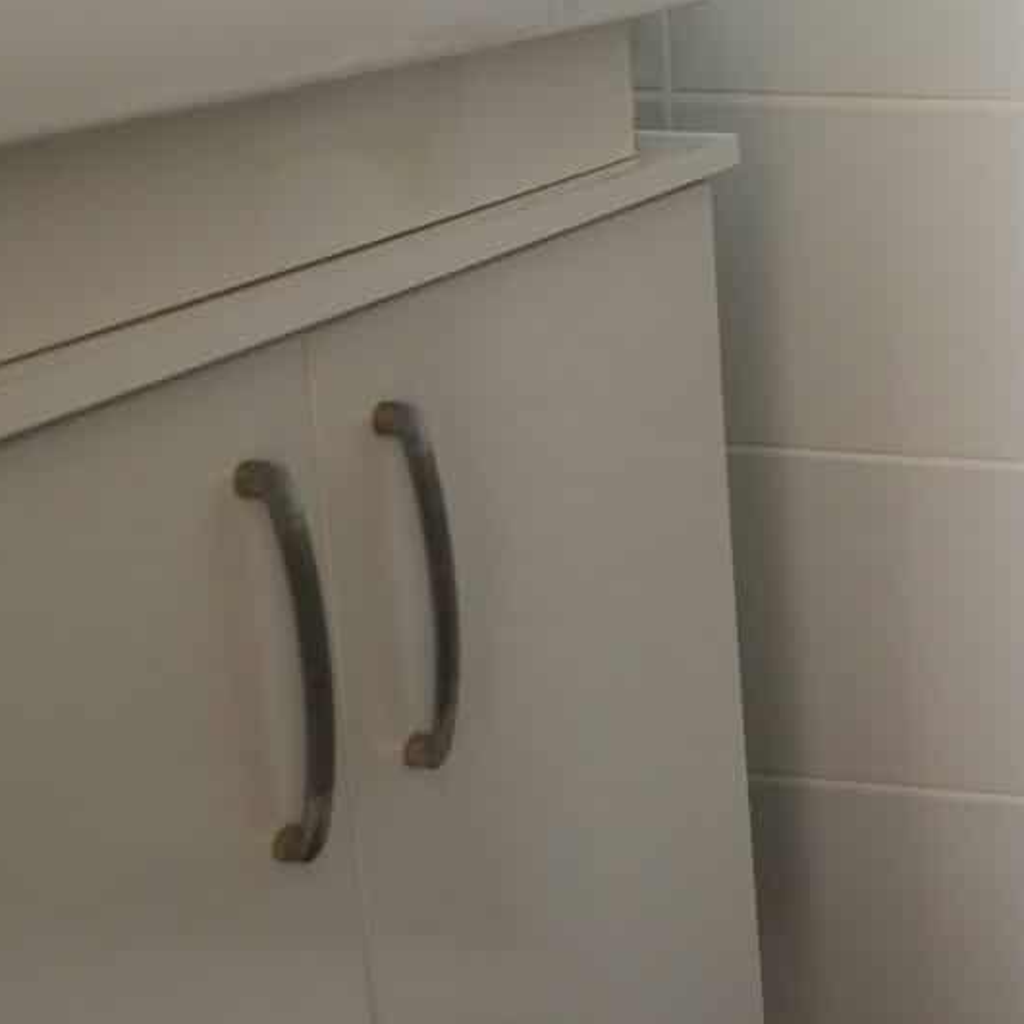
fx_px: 1975
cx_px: 1535
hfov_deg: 23.4
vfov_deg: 28.0
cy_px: 107
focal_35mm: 59
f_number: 4
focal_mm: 18
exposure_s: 1/160
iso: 1600
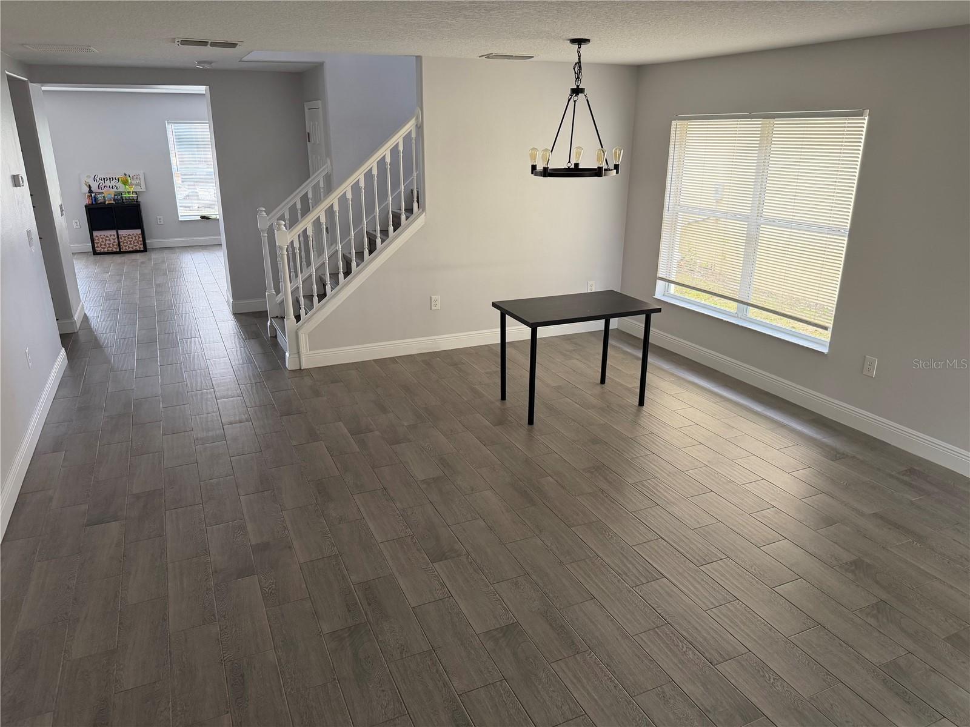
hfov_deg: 71.6
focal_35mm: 24
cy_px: 364
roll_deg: -0.4
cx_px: 485
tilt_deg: -16.9
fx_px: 673
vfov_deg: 56.8
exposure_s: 1/168
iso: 160
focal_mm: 6.76
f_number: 1.78
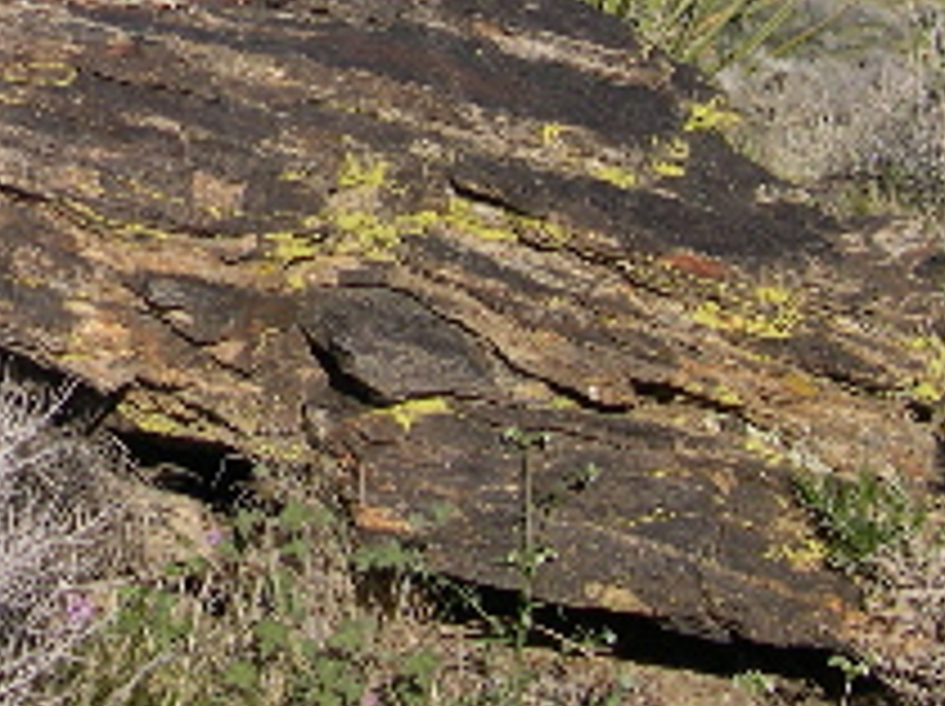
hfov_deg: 16.2
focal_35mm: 116
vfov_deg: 12.3
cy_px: -265
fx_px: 3163
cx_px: -256
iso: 100
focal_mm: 8
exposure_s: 1/333
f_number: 7.6
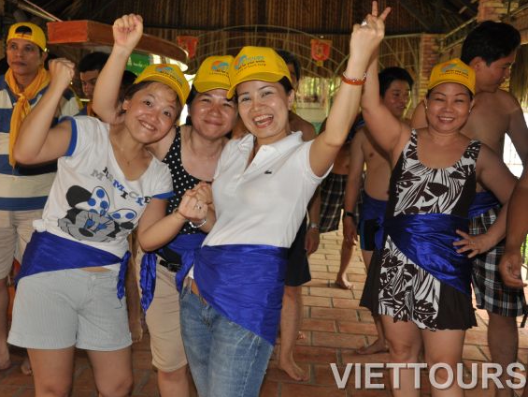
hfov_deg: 36.1
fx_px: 809
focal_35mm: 53
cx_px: 226
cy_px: 196
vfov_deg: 27.5
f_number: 4.2
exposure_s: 1/60
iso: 800
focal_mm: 32
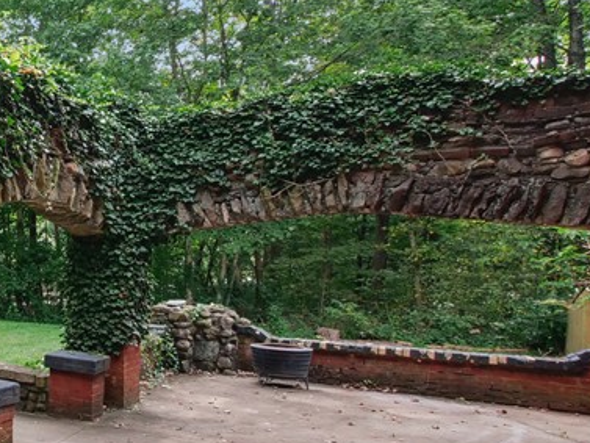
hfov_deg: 33.8
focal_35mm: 38
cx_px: -192
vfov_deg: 37.6
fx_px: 648
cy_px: 265
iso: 250
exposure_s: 1/60
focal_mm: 7
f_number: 8
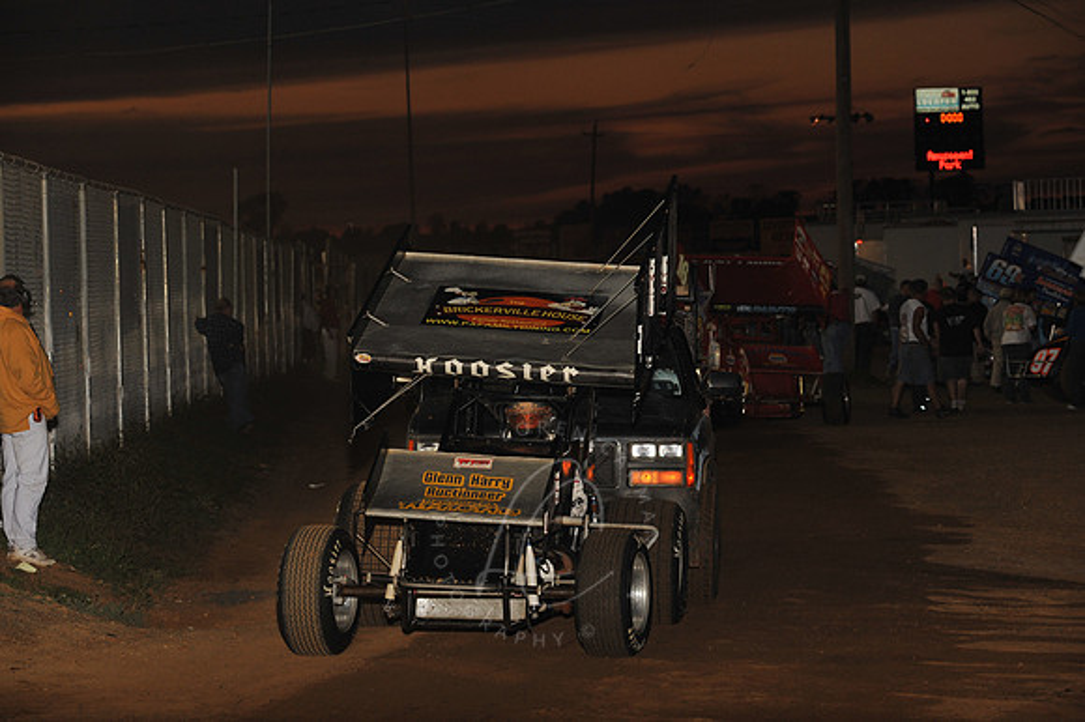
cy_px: 361
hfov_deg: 15.2
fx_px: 4066
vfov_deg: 10.1
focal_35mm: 135
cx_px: 542
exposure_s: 1/320
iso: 800
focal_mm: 135
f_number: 8
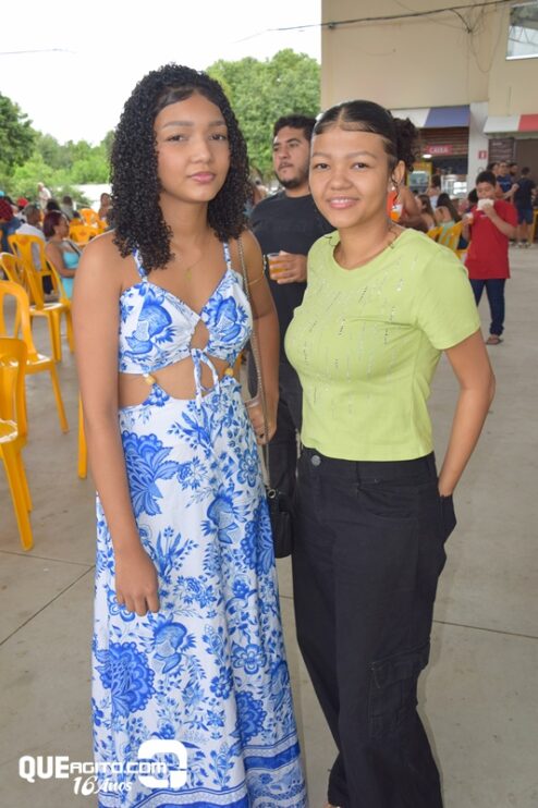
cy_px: 404
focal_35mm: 36
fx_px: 808
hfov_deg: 36.8
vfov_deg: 53.2
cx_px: 269
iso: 200
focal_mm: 24
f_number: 5.6
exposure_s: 1/125
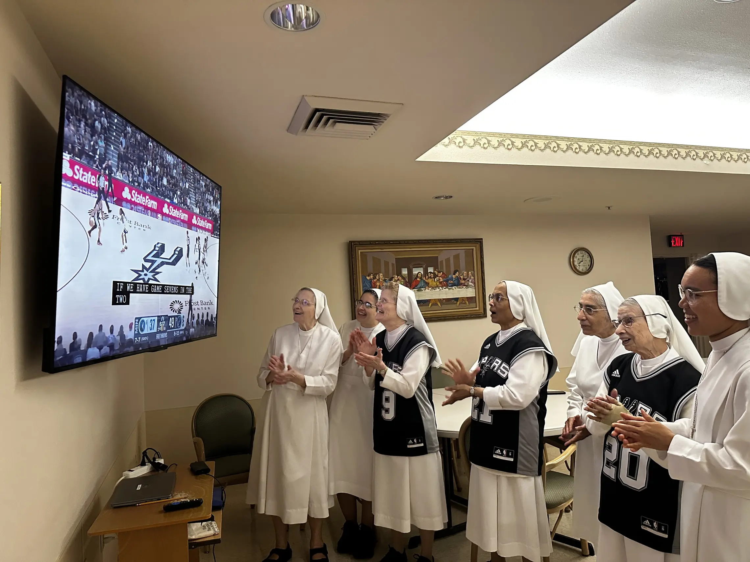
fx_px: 520
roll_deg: +2.8
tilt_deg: +3.7
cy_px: 281
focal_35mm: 24
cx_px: 375
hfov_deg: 71.6
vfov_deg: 56.8
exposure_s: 1/60
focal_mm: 6.86
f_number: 1.78
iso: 500
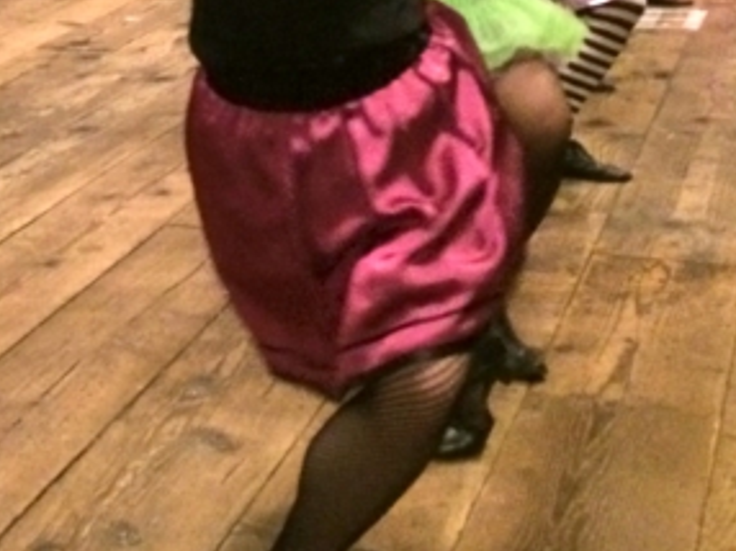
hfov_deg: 21.8
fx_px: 1784
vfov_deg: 16.4
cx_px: -113
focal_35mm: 84
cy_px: -196
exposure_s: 1/15
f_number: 2.2
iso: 500
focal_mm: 4.12
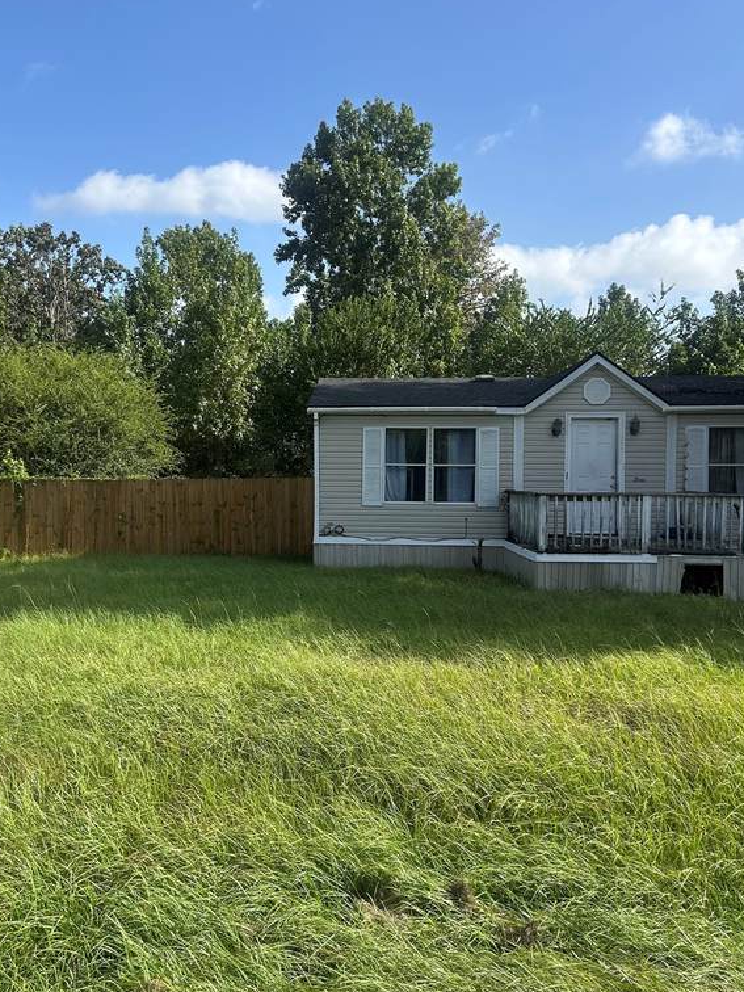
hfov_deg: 42.8
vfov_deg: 55.3
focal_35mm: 33
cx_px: 306
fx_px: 946
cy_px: 512
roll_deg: +0.4
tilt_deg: -0.9
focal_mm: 5.7
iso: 50
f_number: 1.5
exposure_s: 1/2762
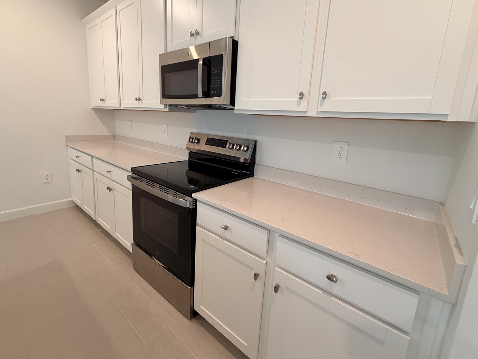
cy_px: 159
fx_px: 221
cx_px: 239
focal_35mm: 16
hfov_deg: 94.5
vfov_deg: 77.8
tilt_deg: -8.2
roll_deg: -2.9
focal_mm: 2.22
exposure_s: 1/120
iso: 250
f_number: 2.2
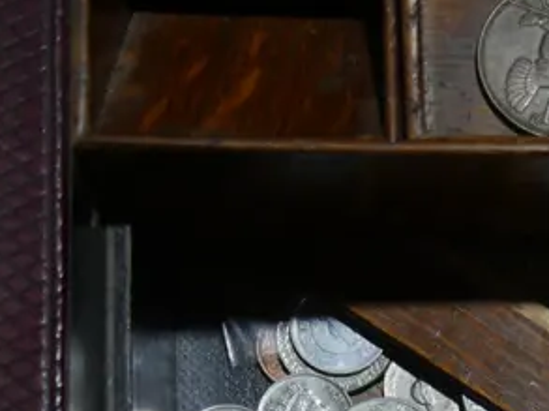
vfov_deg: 14.2
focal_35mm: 98
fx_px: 1552
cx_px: 824
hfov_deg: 17.9
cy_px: 599
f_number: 3.5
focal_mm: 14
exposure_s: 1/125
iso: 200
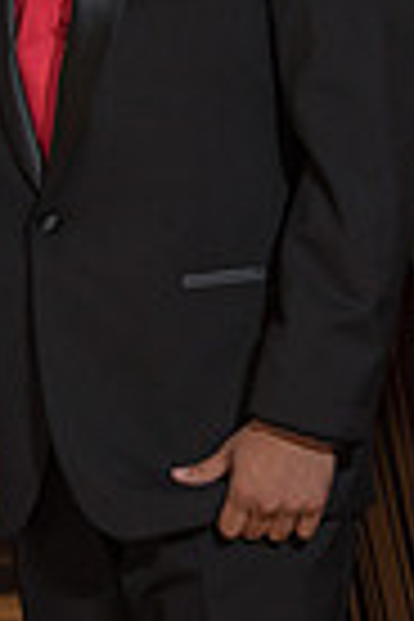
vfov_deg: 10.1
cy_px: 27
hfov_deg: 6.7
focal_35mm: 202
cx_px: -144
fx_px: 3484
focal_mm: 62
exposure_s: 1/125
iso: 1250
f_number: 3.5
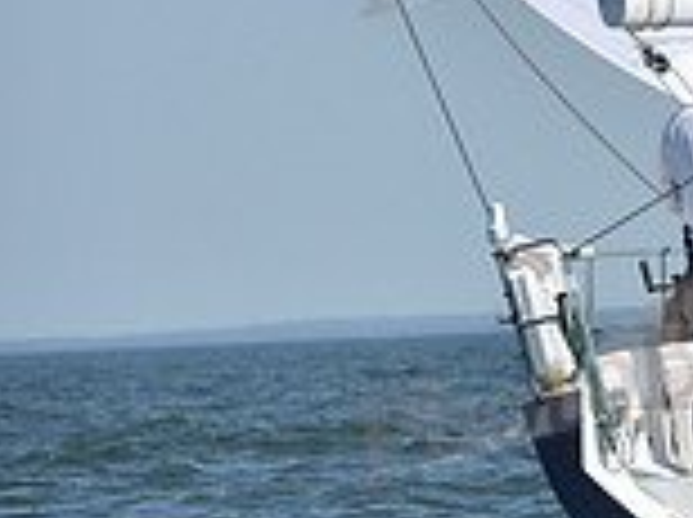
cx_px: 1224
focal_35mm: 707
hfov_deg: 2.8
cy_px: 70
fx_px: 14132
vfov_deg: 2.1
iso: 250
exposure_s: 1/1250
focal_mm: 195
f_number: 8
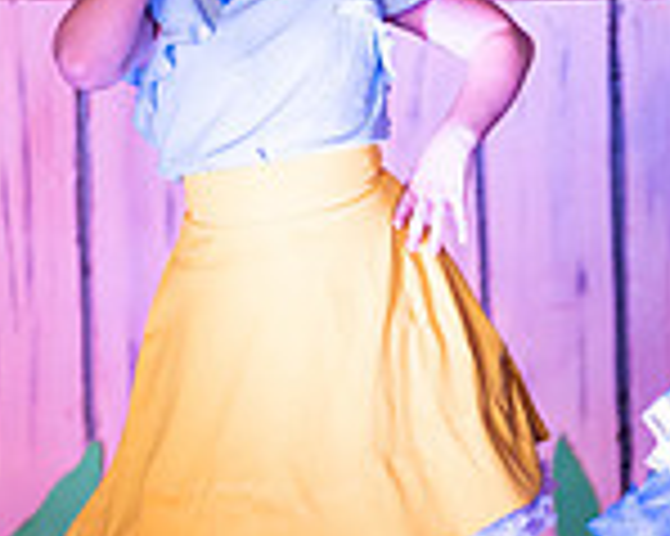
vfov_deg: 2.9
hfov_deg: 3.6
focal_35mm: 530
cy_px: 232
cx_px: 1016
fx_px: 10503
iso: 720
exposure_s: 1/160
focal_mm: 145
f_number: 2.8
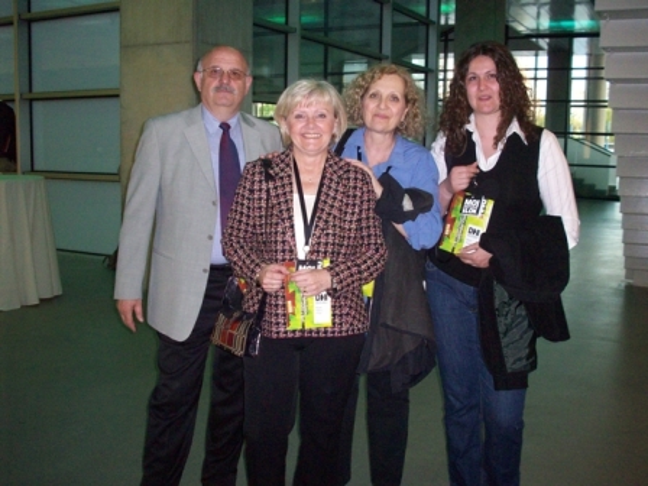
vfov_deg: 38.7
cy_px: 243
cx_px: 324
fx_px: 693
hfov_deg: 50.1
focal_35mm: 37
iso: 200
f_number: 2.8
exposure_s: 1/64
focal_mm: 6.2
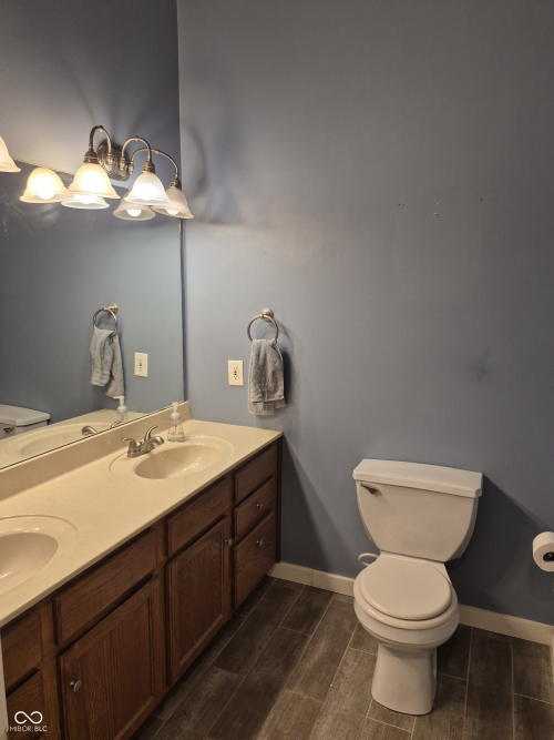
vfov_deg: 73.9
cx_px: 277
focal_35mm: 23
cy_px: 370
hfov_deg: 58.9
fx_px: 491
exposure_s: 1/120
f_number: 1.8
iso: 125
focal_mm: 5.4
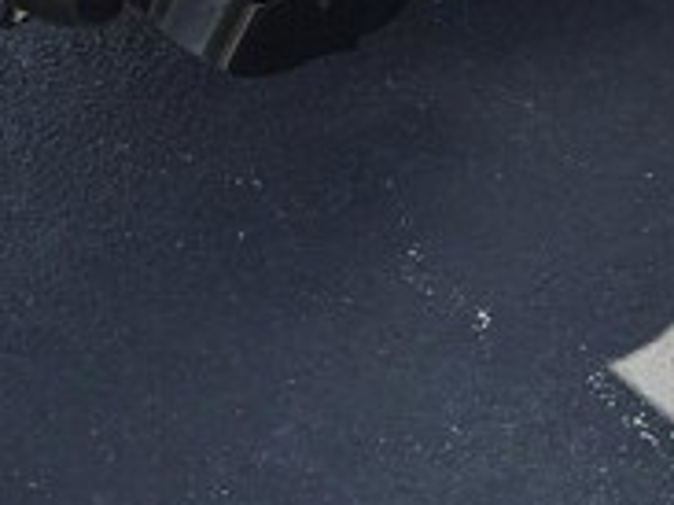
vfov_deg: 9.7
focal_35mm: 134
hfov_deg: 14.5
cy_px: -741
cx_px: 20
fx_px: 2607
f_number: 1.8
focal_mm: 5.4
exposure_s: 1/3400
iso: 80
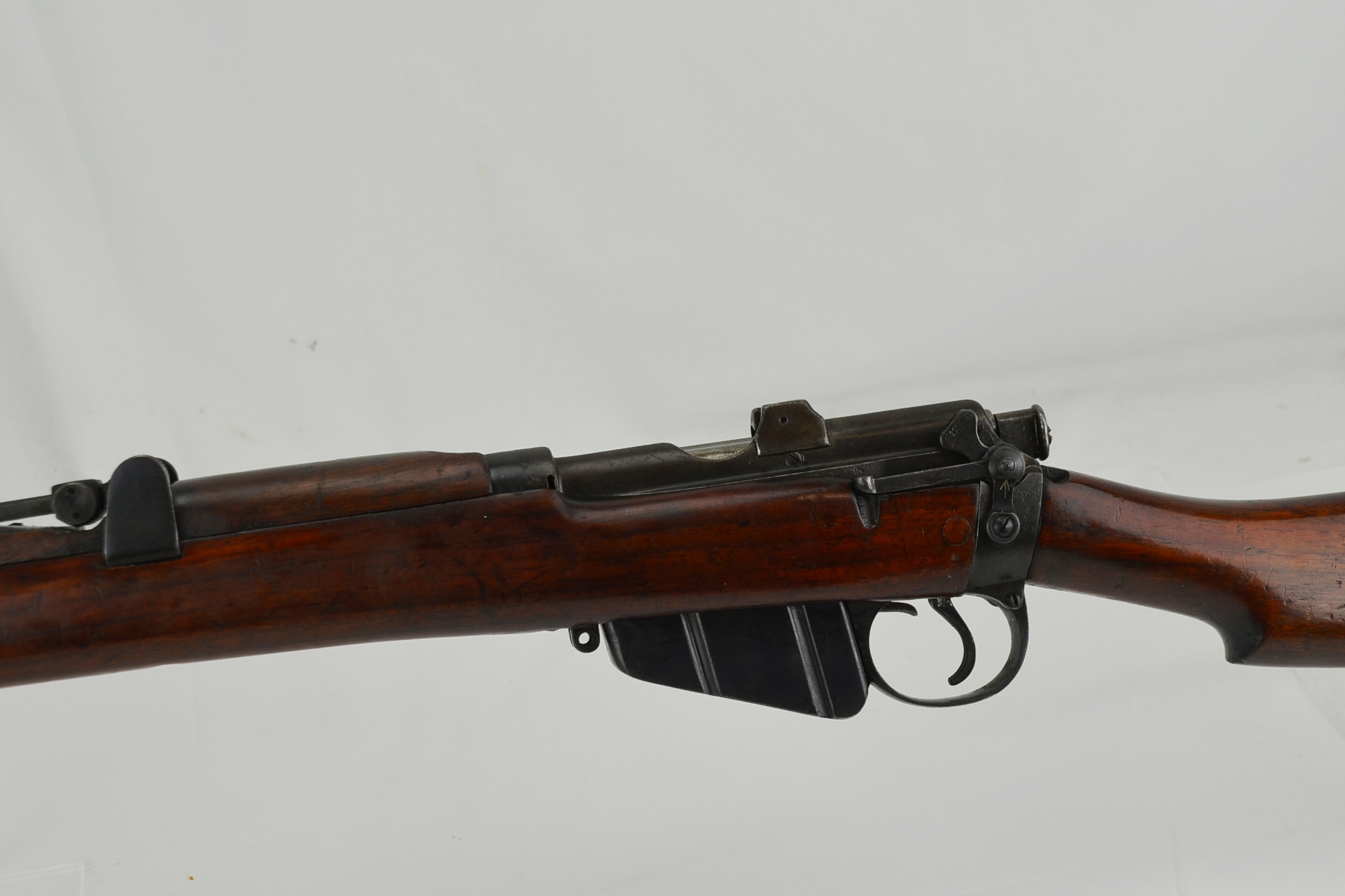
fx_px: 2353
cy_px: 524
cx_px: 813
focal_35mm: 63
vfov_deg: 21.5
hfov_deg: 31.8
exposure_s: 1/125
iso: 220
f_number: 5.6
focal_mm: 32
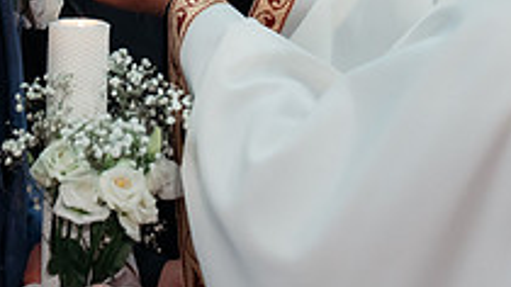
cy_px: -122
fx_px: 1436
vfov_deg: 11.0
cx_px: 83
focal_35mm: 106
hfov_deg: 19.9
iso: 1600
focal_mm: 30
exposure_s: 1/200
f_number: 3.2
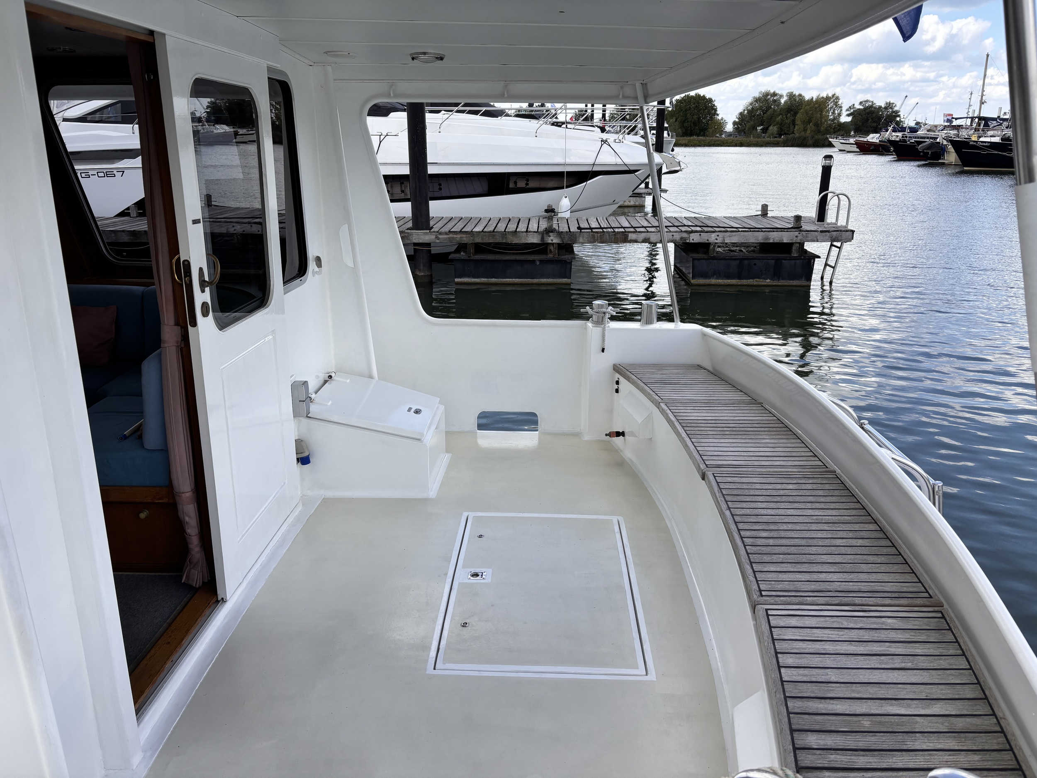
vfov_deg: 53.1
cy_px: 389
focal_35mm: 26
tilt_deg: -18.1
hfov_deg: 67.3
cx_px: 518
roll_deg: -0.1
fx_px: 779
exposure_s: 1/1437
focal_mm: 5.96
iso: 50
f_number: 1.6
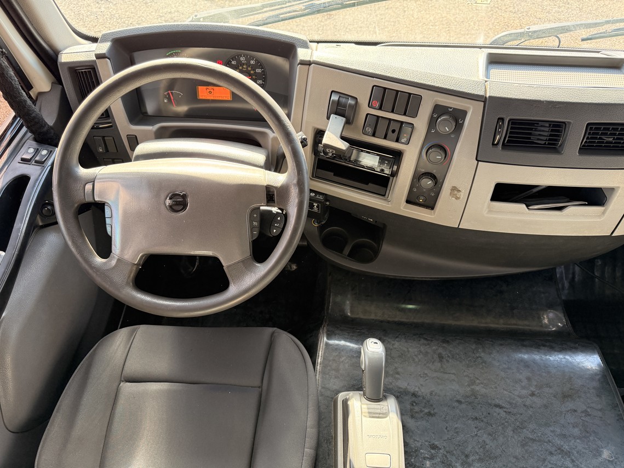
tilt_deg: -54.6
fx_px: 433
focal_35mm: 24
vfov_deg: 56.8
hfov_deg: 71.6
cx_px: 312
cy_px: 234
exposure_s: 1/85
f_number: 1.78
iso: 200
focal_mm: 6.76
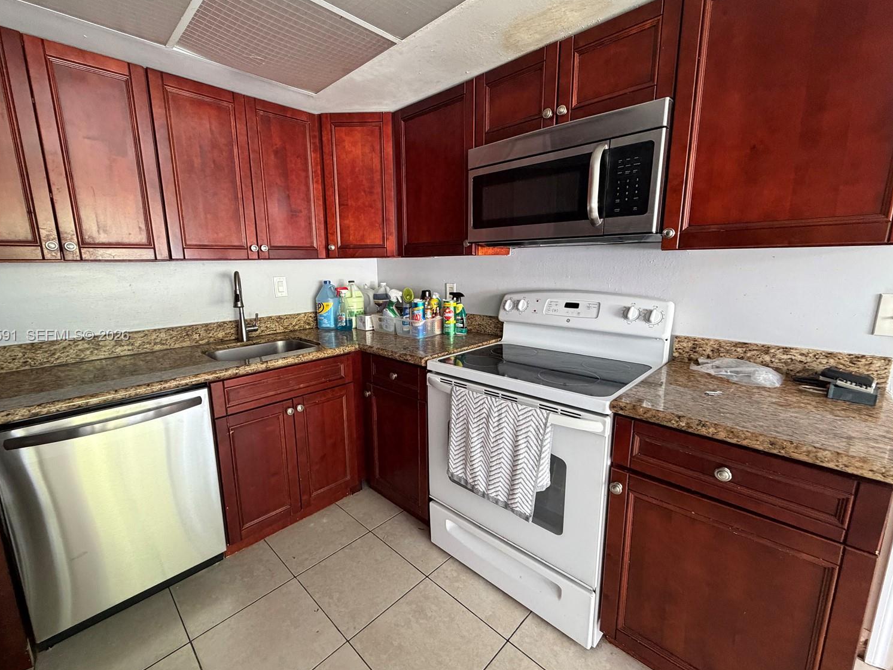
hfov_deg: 98.1
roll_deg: +1.3
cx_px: 422
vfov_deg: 81.8
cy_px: 336
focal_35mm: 15
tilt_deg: -10.6
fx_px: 387
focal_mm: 2.22
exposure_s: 1/63
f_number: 2.2
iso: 320
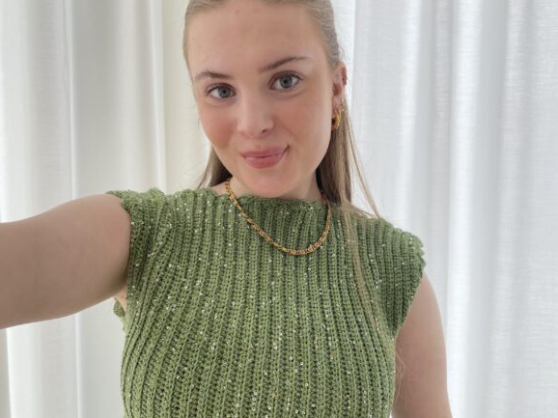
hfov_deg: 65.3
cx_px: 285
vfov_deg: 51.3
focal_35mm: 27
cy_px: 213
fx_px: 435
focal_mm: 4.25
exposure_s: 1/121
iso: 50
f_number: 1.8
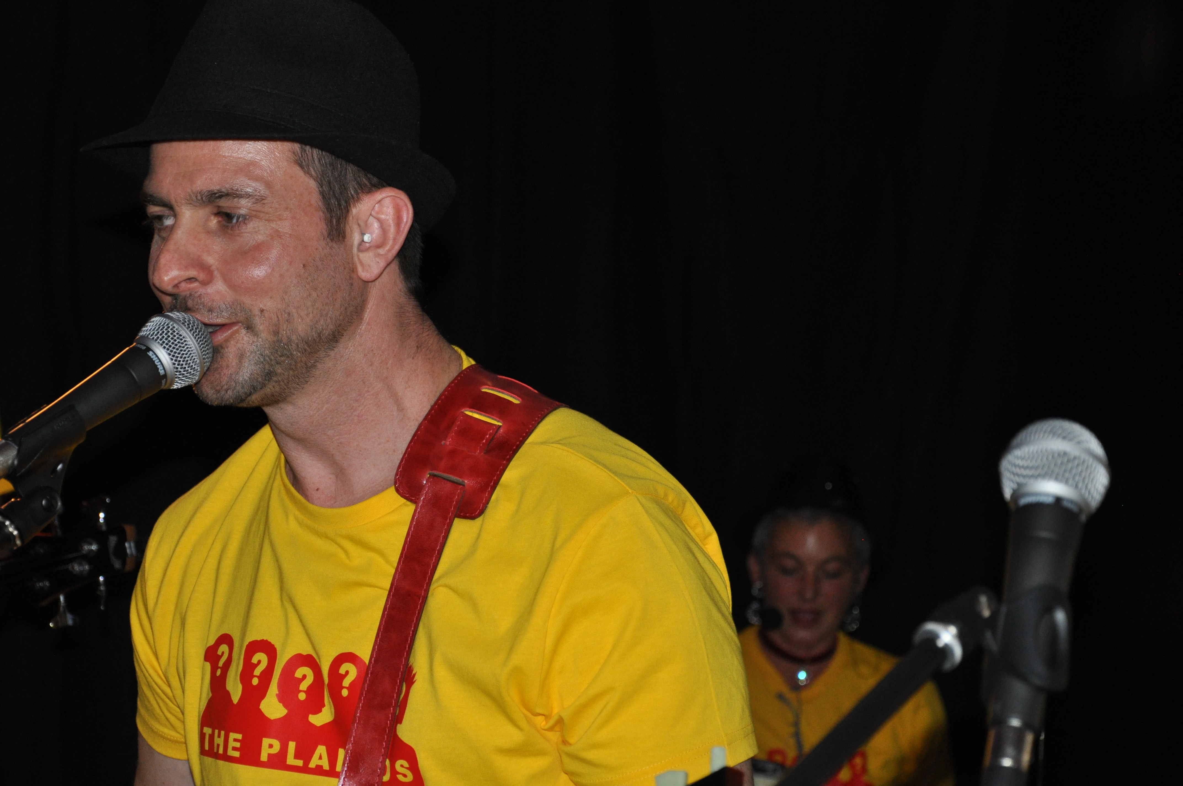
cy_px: 393
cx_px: 592
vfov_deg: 15.7
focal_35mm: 87
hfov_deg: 23.4
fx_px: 2855
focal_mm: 58
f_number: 5
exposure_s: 1/60
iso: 800
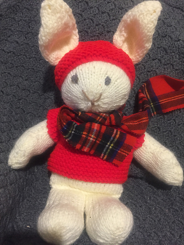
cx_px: 92
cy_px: 122
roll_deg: -4.2
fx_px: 206
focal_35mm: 29
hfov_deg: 48.2
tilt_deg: -39.4
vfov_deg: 61.7
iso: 250
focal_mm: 4.15
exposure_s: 1/33
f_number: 2.2
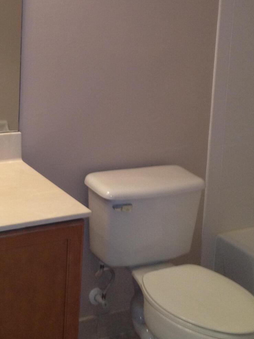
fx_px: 695
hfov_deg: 20.6
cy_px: 73
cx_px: 82
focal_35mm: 71
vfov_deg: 26.9
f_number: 2.4
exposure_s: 1/20
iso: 160
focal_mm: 4.28
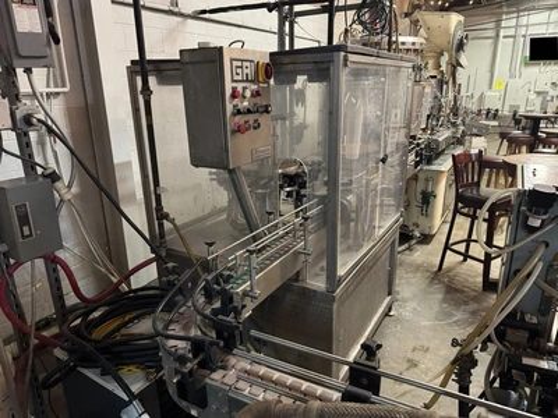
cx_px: 279
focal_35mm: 24
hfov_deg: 71.6
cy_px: 209
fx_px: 387
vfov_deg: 56.8
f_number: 1.78
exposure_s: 1/40
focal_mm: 6.76
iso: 800
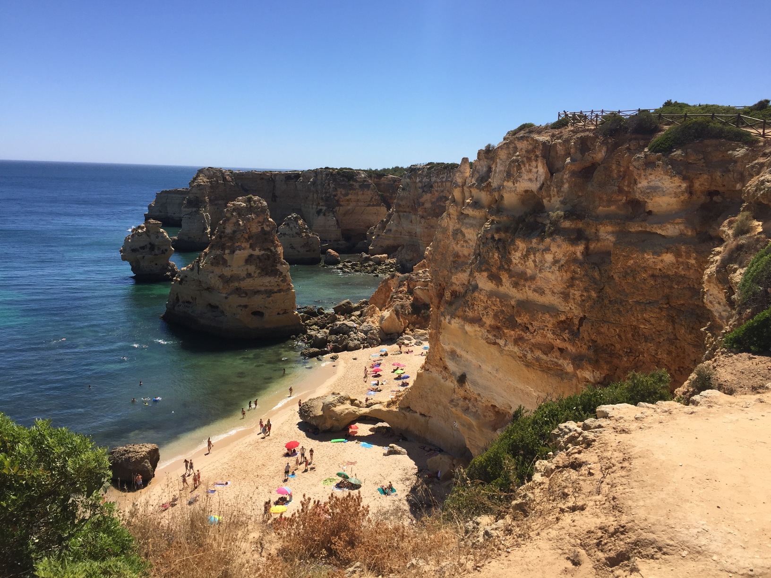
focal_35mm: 29
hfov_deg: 61.7
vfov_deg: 48.2
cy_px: 289
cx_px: 386
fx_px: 646
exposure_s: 1/1883
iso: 32
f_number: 2.2
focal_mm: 4.15
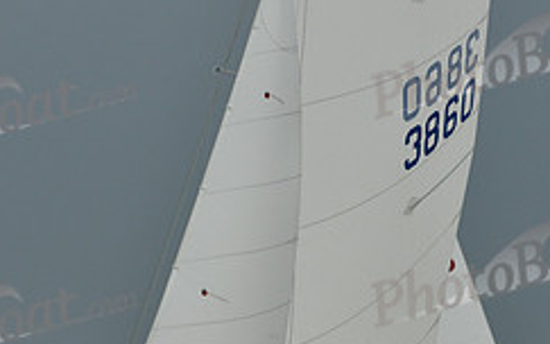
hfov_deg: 3.0
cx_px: 256
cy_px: 418
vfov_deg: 1.9
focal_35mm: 707
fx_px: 10600
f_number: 7.1
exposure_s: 1/800
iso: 400
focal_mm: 290
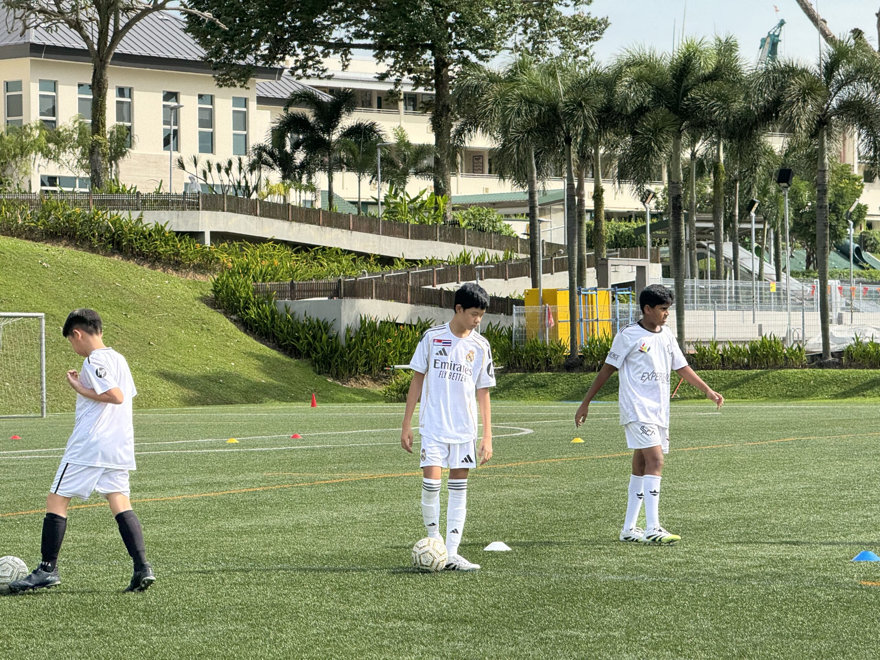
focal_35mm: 120
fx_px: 3051
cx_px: 440
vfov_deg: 12.3
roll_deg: +0.8
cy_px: 330
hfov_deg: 16.4
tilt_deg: +0.9
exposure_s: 1/951
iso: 50
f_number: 2.8
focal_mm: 15.66
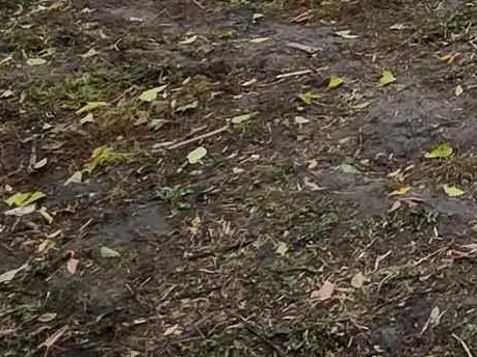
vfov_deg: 14.8
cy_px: -282
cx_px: 763
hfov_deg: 19.1
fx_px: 1199
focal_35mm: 87
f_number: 1.9
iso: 40
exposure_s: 1/368
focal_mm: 2.2
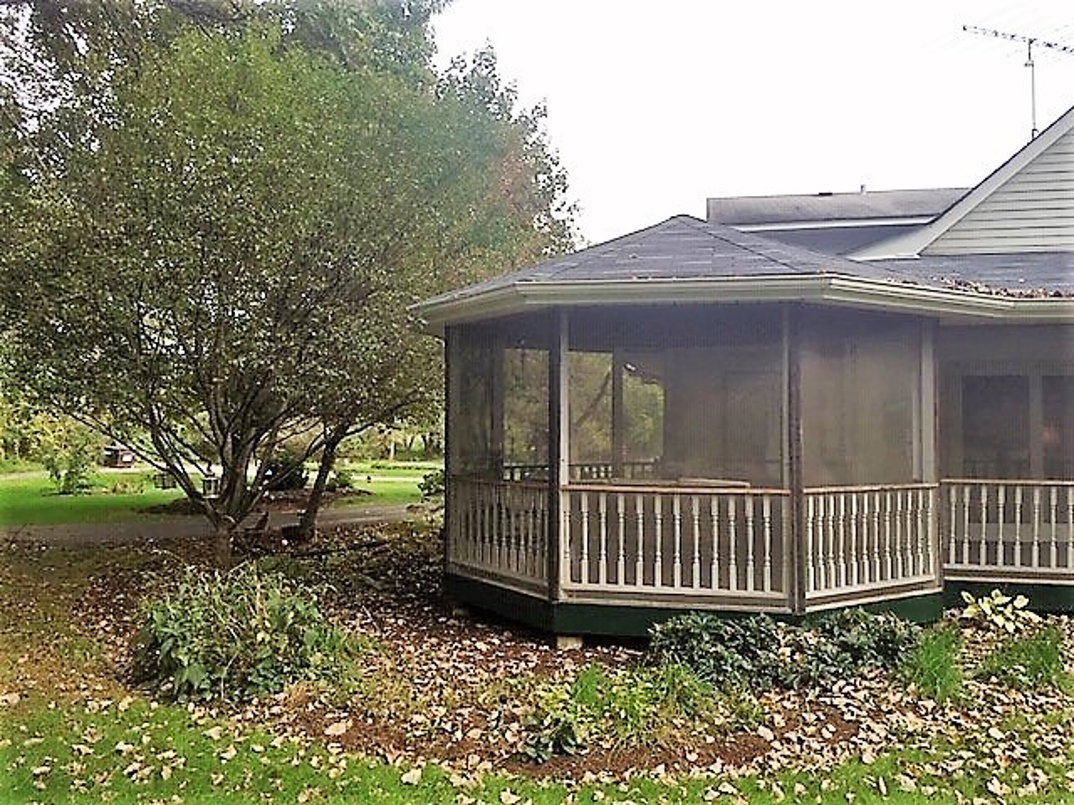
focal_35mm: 29
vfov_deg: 48.2
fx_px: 900
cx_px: 537
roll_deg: +0.1
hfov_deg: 61.7
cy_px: 402
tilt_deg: +0.6
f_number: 2.2
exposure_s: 1/694
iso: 32
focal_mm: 4.15
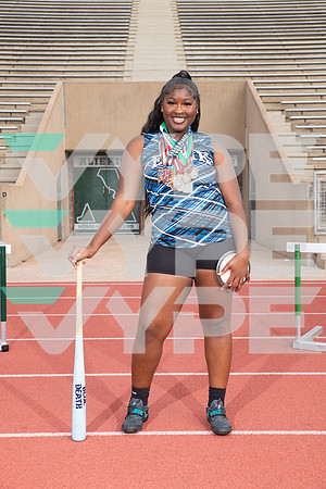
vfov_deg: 38.2
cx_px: 163
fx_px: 706
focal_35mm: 52
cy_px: 244
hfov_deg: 26.0
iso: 160
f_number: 8
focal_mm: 52
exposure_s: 1/250
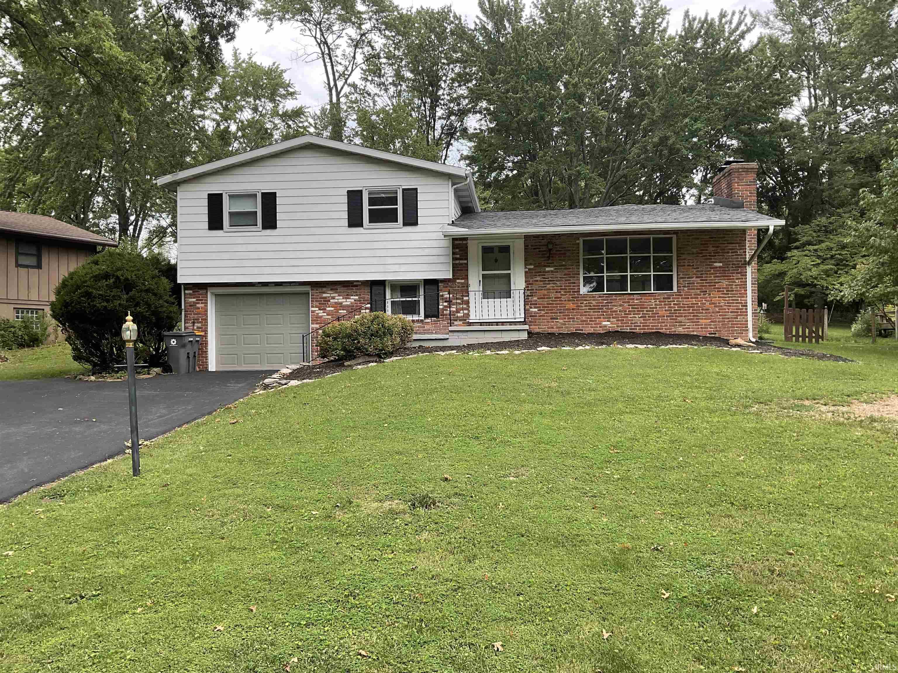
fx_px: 752
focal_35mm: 29
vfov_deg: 48.2
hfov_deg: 61.7
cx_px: 449
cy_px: 336
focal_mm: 3
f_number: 1.8
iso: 16
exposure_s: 1/243
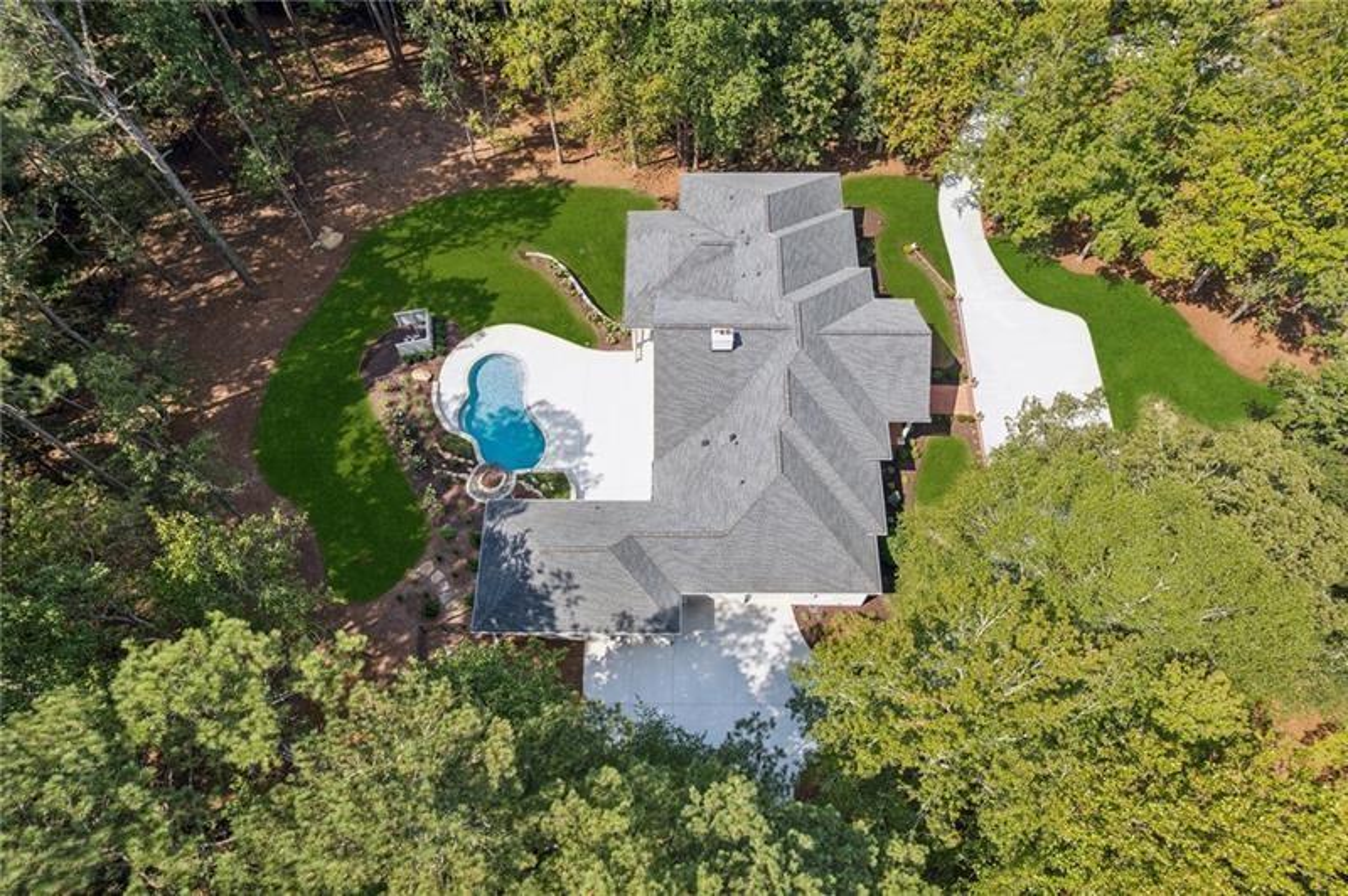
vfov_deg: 57.1
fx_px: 823
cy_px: 448
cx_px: 674
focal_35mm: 22
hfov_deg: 78.6
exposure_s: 1/730
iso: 100
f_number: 2.8
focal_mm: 8.38
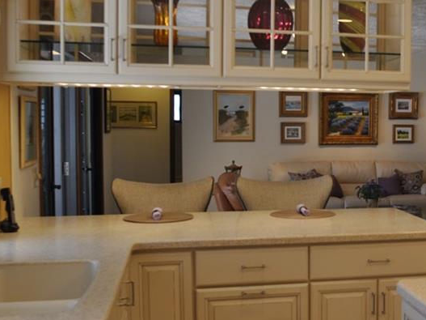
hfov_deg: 32.3
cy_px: 158
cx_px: 398
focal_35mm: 56
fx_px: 689
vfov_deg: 26.1
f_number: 5
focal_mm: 20
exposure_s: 1/100
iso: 400
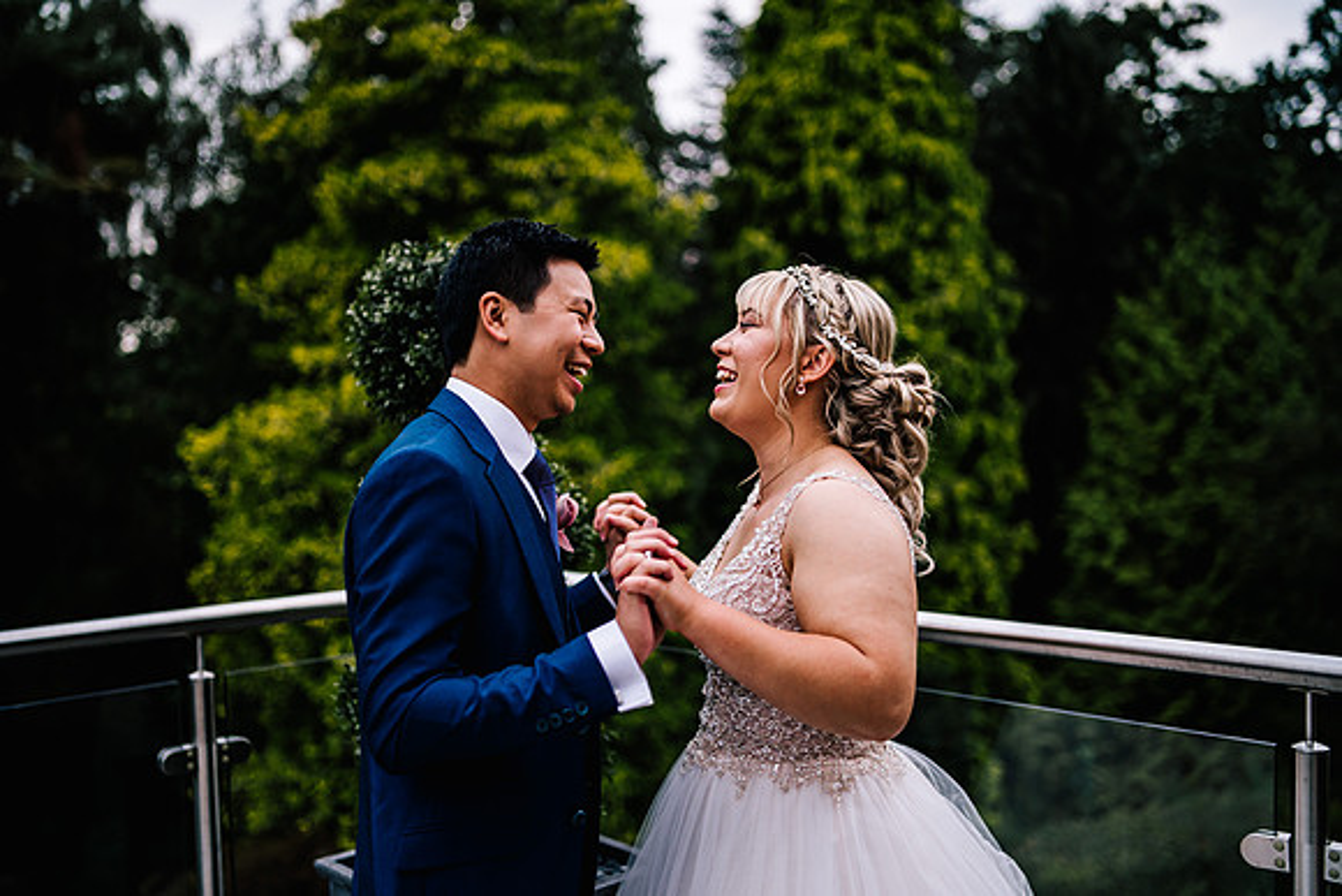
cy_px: 448
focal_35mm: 36
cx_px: 671
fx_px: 1342
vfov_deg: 36.9
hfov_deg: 53.1
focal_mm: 35
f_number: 1.4
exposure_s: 1/250
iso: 125
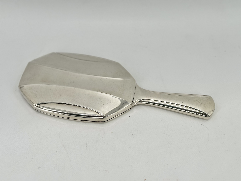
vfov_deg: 30.3
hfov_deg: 39.7
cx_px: 120
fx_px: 334
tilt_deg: -55.1
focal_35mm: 48
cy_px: 90
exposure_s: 1/1458
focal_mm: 6.86
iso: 64
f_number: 1.78
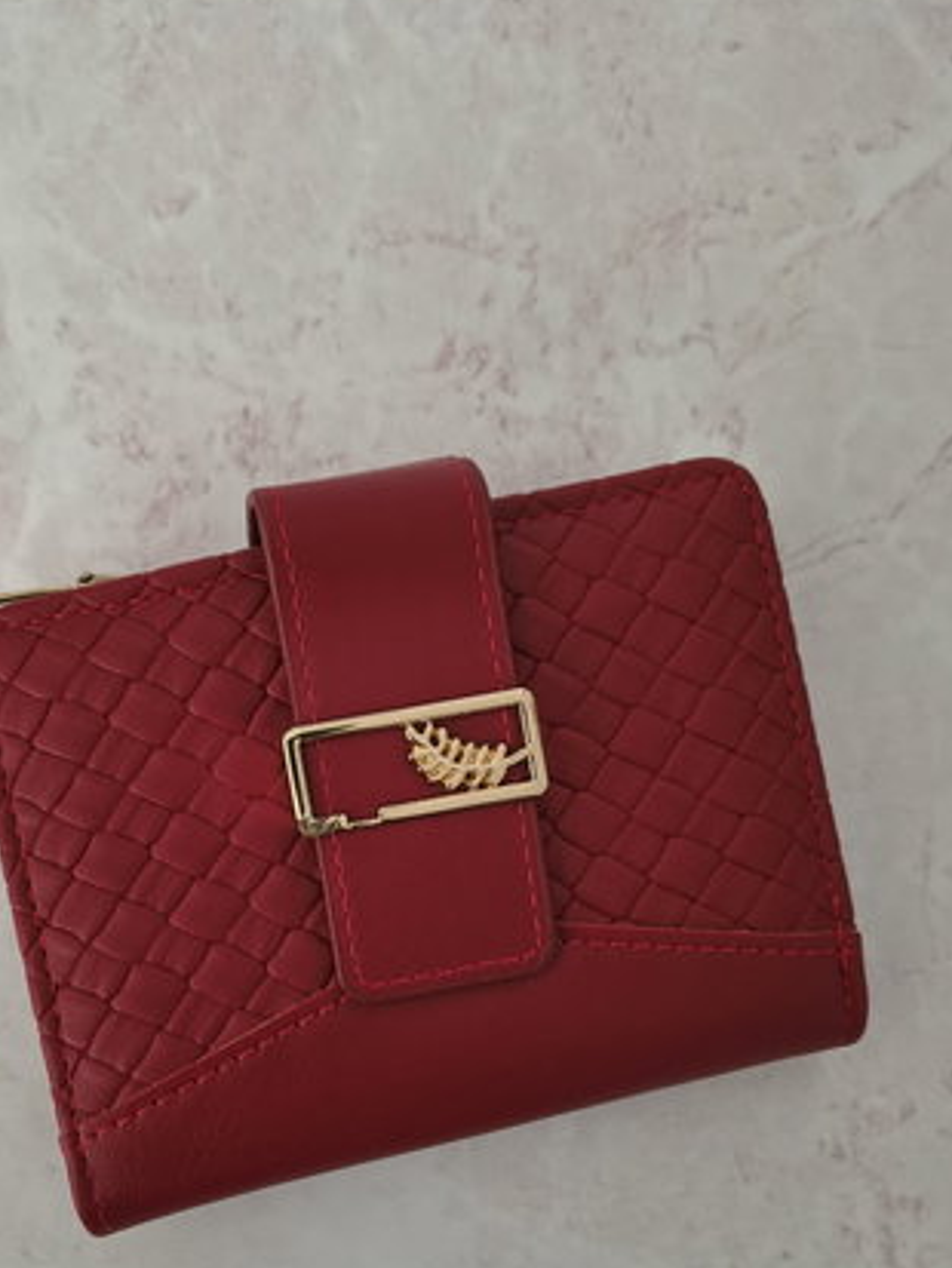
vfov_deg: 57.6
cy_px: 797
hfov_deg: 45.4
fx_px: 1136
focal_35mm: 31
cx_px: 415
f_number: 1.8
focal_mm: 5.56
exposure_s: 1/50
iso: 1040
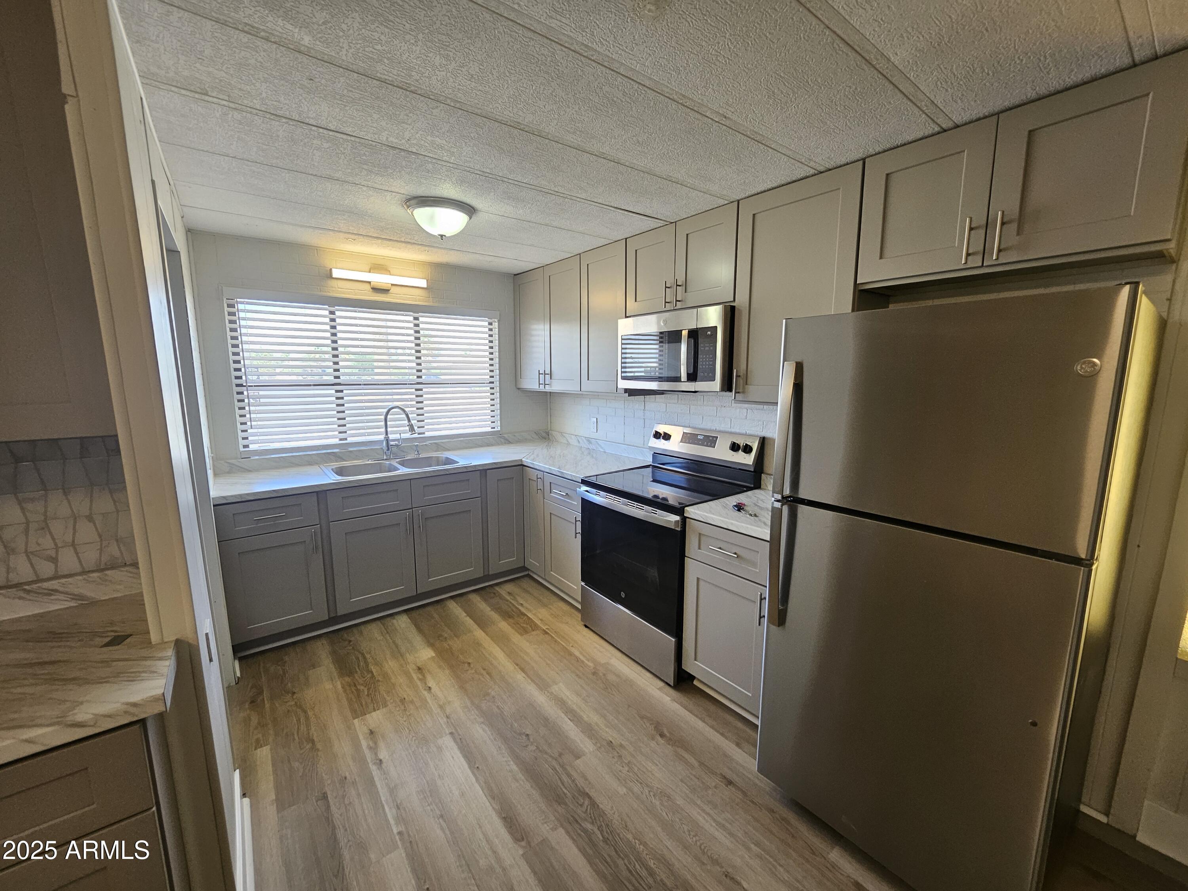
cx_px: 594
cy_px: 446
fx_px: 446
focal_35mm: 13
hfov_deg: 106.2
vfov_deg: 89.9
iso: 64
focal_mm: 1.7
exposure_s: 1/60
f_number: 2.2
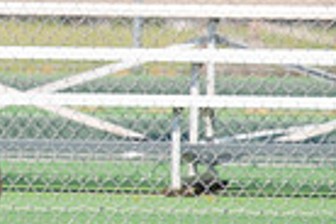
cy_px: 82
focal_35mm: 839
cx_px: -270
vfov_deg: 1.6
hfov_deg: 2.5
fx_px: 7830
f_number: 5.6
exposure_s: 1/1600
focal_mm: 200
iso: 400
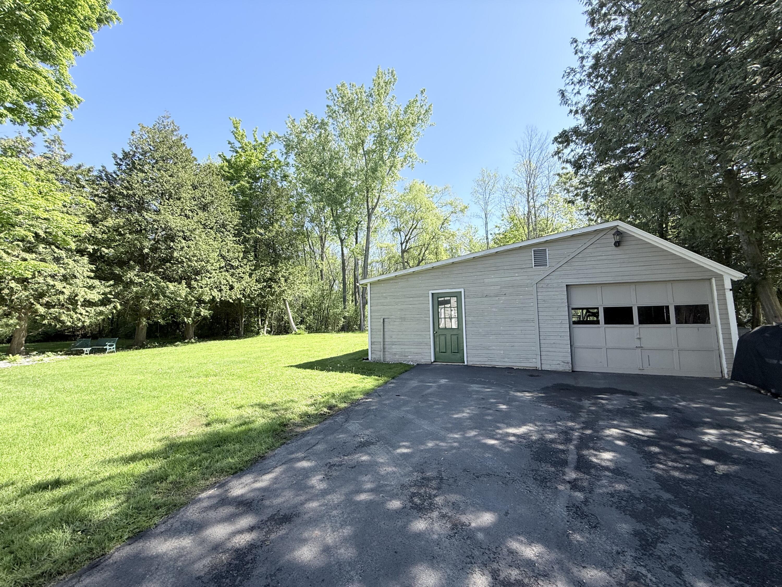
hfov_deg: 102.1
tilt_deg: +5.5
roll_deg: +0.9
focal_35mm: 14
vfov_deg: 85.7
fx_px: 316
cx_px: 391
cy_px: 294
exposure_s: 1/631
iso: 50
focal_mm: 2.22
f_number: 2.2
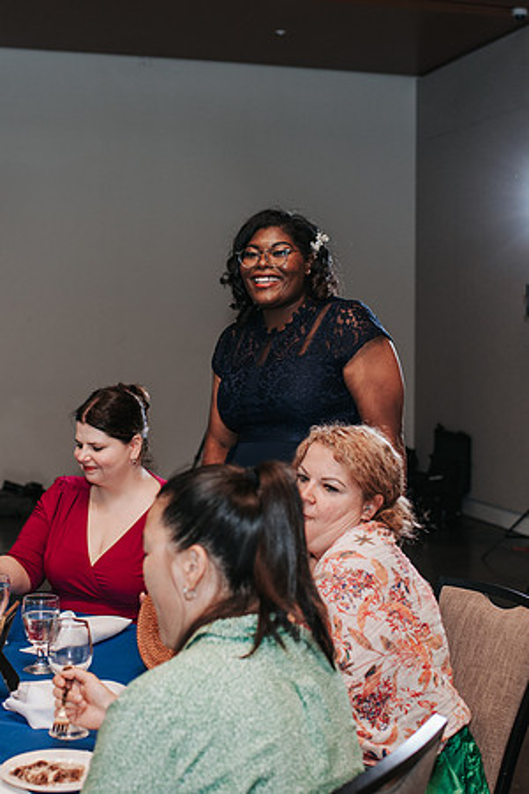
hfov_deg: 22.6
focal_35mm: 60
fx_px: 1315
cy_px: 342
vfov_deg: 33.5
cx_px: 173
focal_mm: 35
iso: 900
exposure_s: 1/160
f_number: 2.8
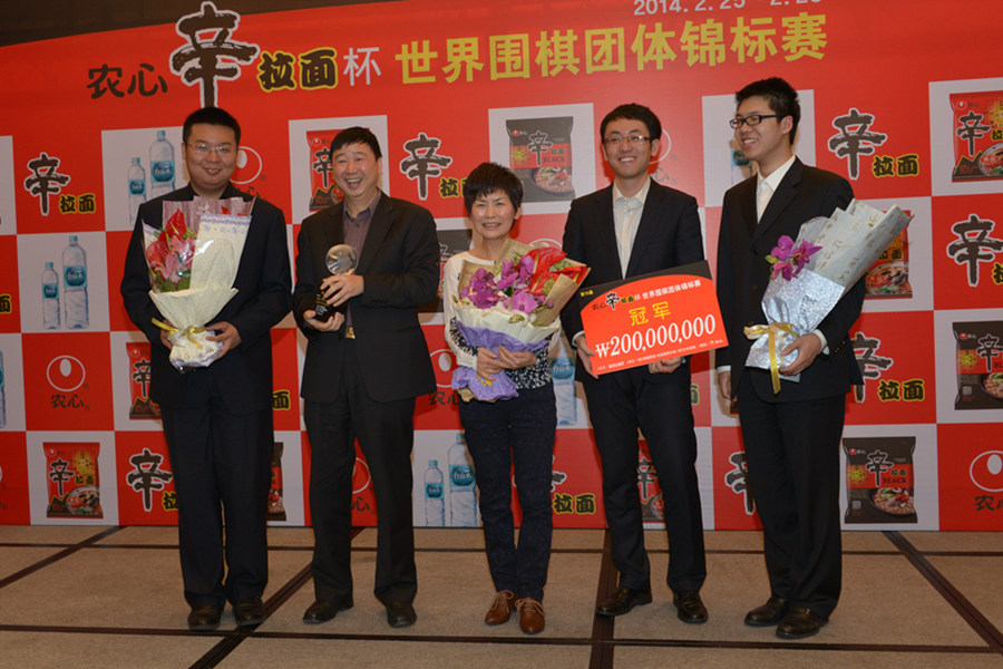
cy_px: 334
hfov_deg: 55.8
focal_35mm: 34
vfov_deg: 38.9
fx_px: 947
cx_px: 502
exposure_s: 1/60
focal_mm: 34
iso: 800
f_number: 7.1
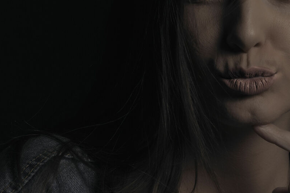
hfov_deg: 6.6
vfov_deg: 4.4
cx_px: 209
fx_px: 2527
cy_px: 101
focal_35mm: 314
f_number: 8
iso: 400
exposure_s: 1/1000
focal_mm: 105
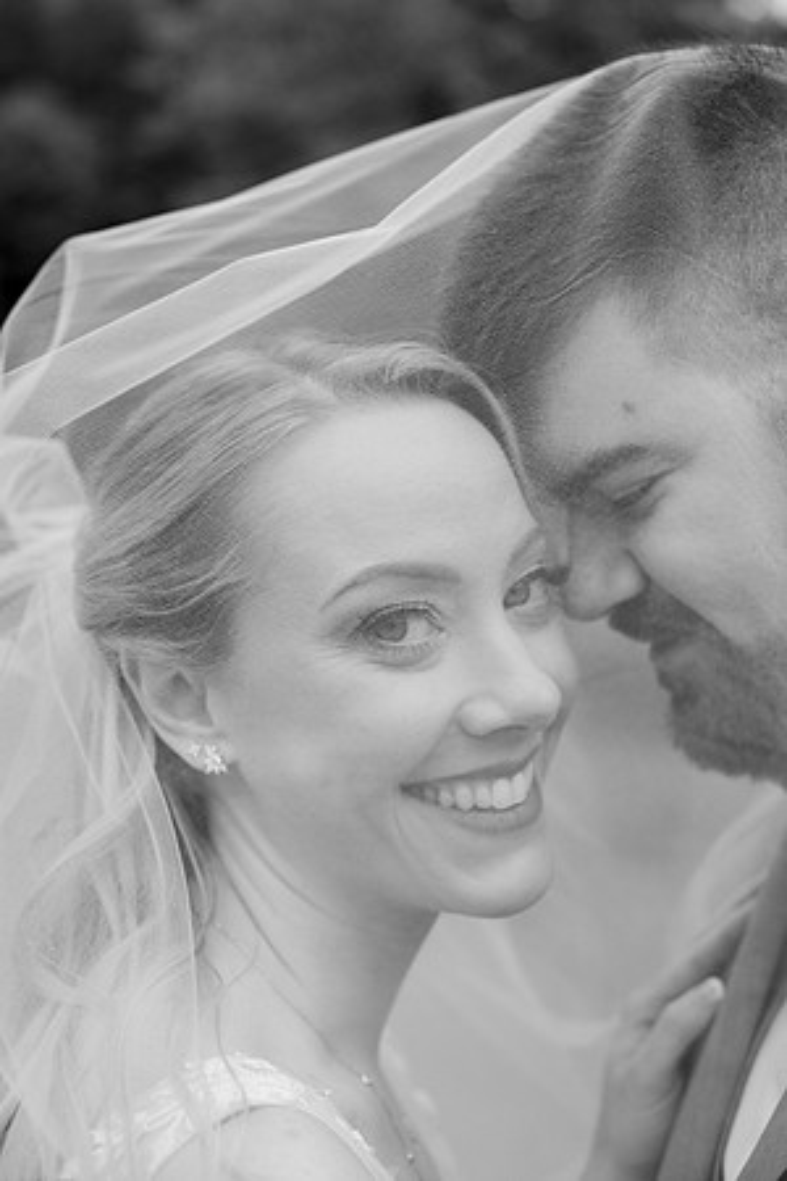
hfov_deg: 27.0
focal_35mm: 50
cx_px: 394
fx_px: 1639
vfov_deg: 39.6
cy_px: 590
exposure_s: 1/400
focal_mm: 50
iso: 100
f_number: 3.5
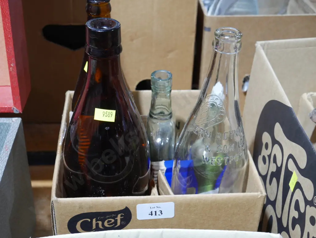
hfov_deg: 35.5
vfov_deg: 27.1
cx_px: 158
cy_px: 119
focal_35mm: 54
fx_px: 493
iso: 1250
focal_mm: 27
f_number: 5.3
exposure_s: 1/60
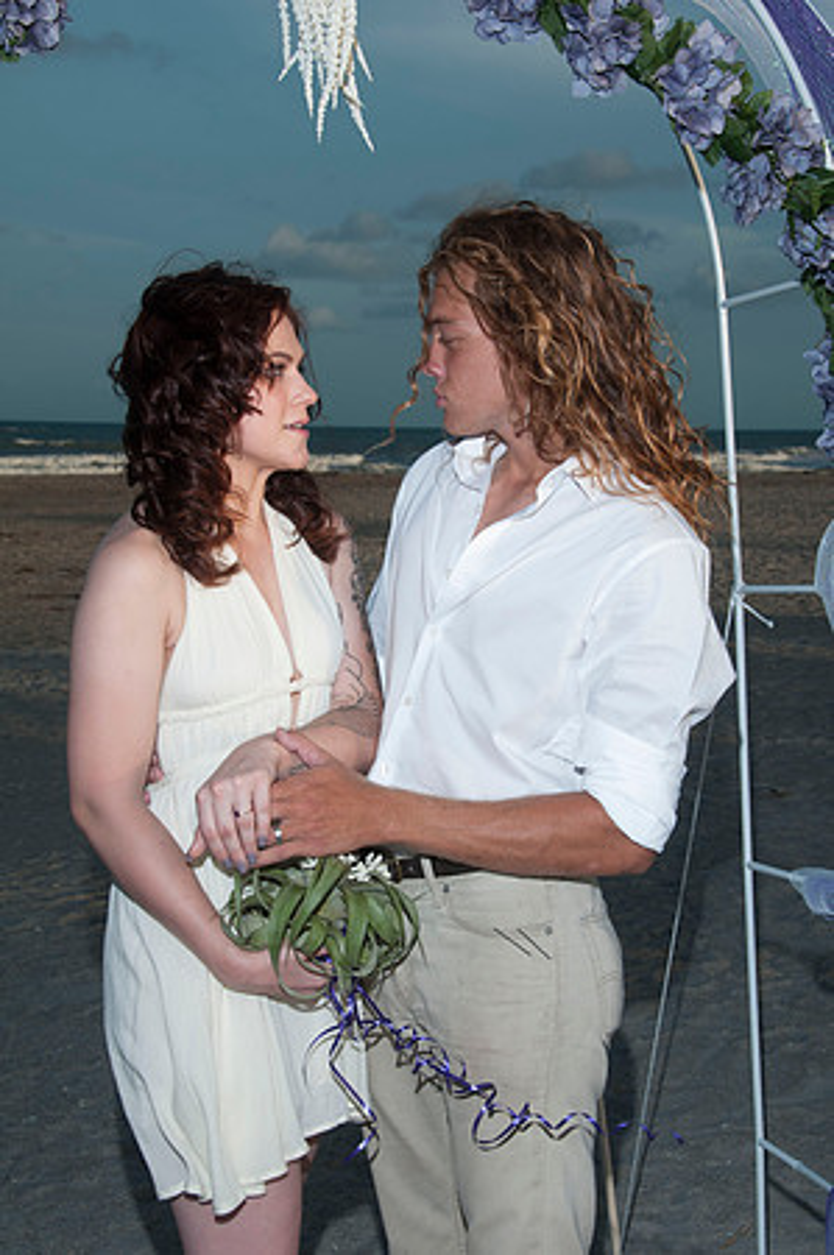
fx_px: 2090
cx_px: 417
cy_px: 628
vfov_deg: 33.4
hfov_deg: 22.6
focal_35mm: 60
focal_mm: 40
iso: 100
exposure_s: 1/250
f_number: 10
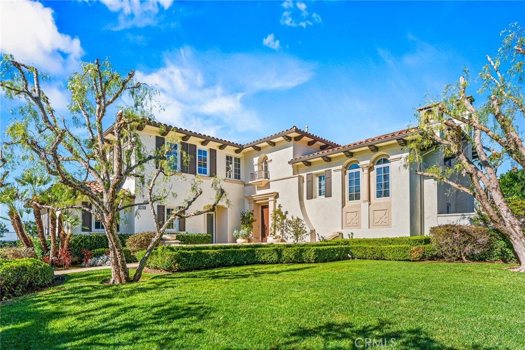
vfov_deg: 65.1
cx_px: 262
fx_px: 274
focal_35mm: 19
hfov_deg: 87.5
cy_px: 175
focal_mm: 18.8
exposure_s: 1/400
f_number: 6.3
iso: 250
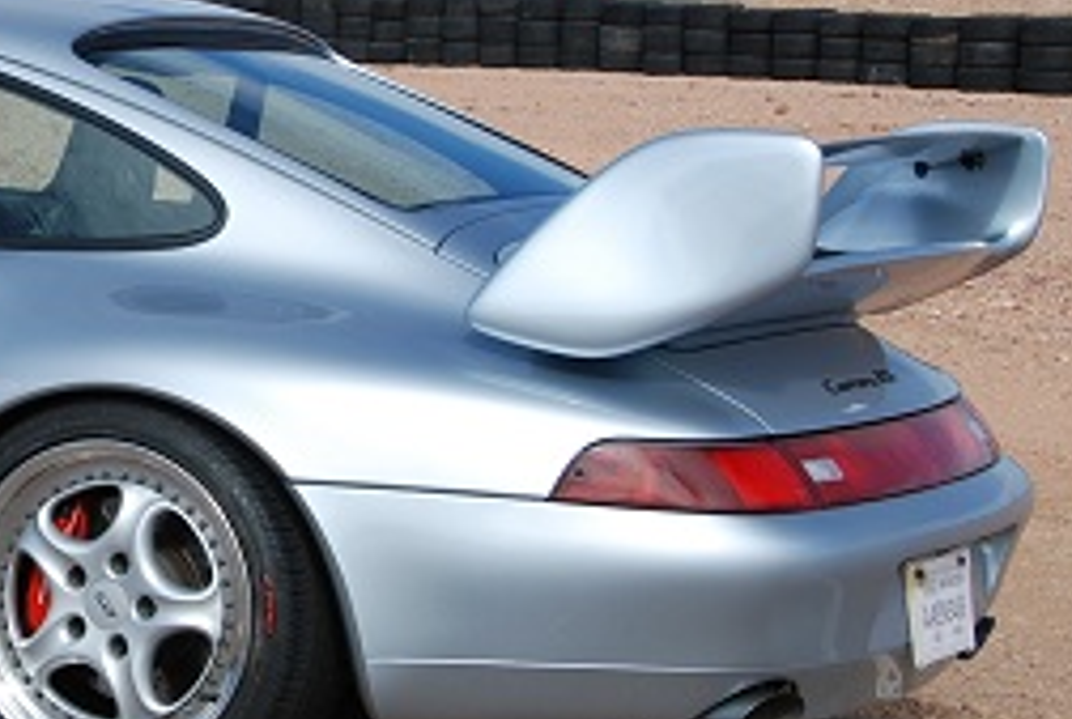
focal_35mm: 125
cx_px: -81
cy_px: 208
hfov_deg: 15.9
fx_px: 3734
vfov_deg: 11.0
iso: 100
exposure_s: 1/250
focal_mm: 35
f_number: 8
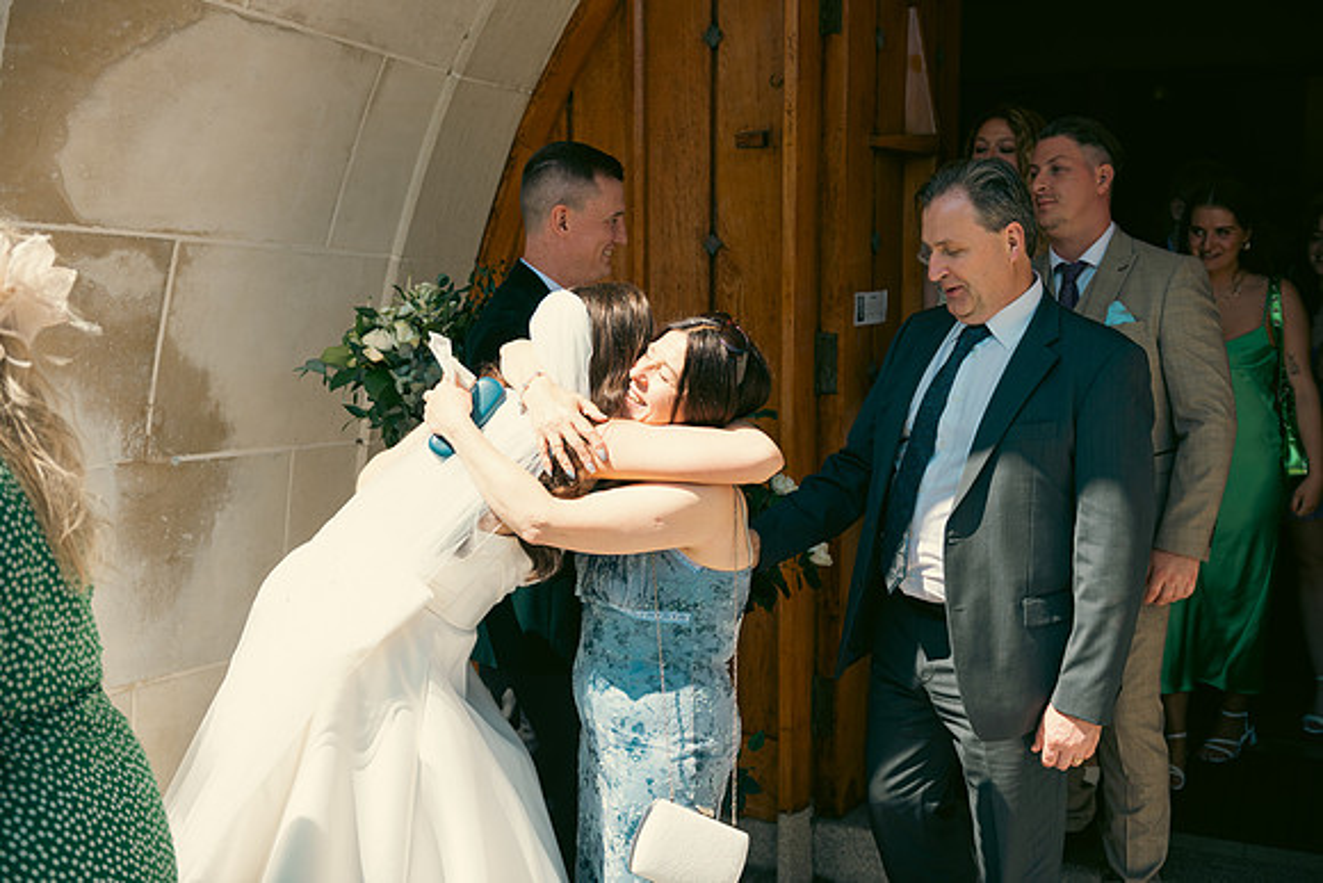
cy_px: 442
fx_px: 1470
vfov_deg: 33.4
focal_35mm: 40
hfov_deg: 48.4
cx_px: 662
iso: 100
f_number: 3.5
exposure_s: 1/640
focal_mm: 40
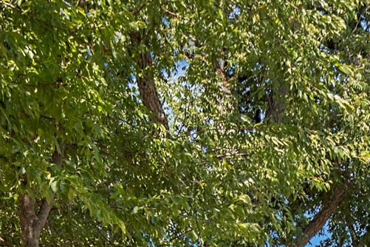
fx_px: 1336
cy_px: 520
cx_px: 352
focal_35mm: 130
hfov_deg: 15.5
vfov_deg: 9.7
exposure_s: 1/100
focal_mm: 20
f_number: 8
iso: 100
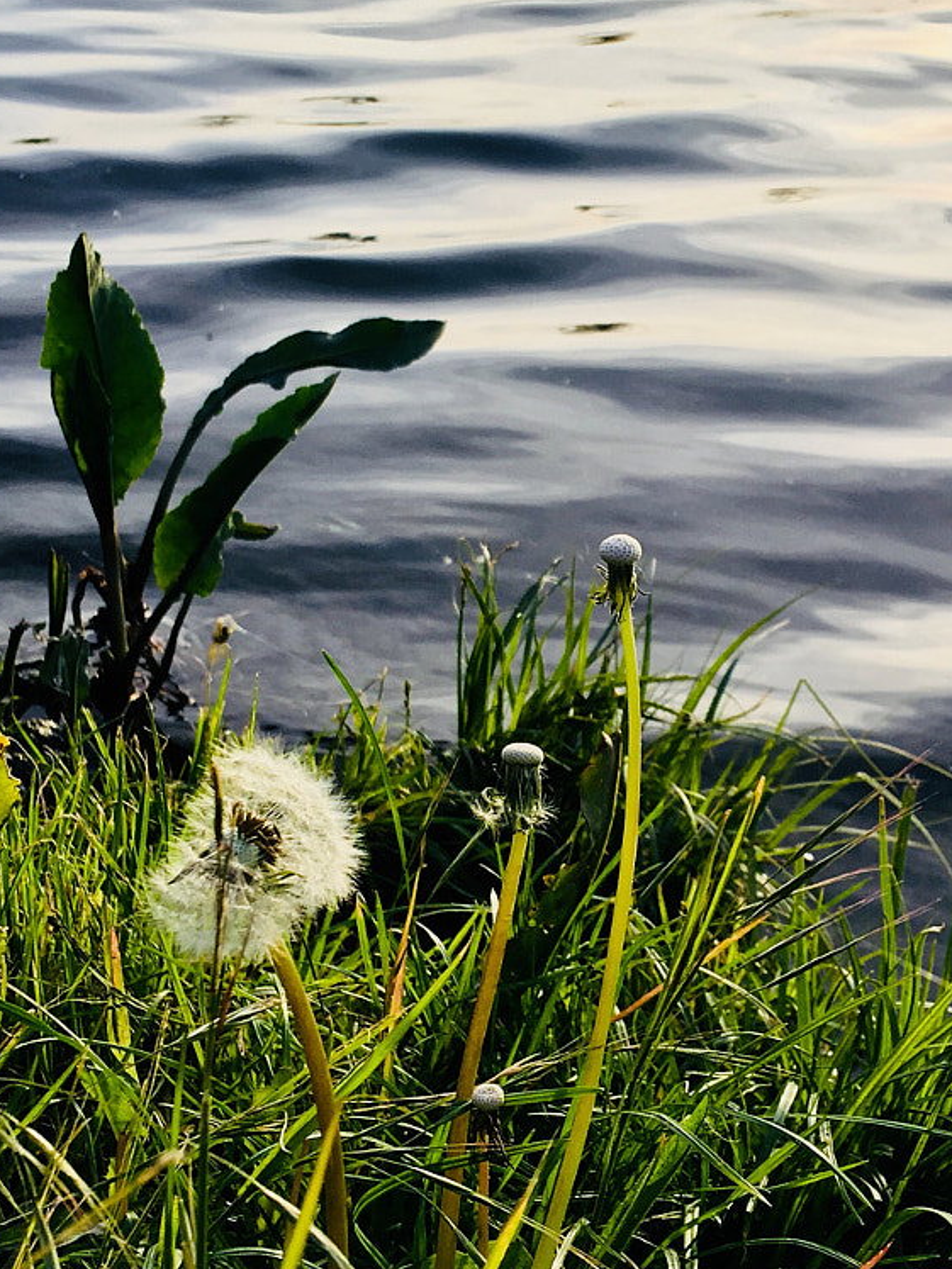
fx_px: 2273
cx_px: 562
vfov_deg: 31.1
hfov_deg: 23.6
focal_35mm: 62
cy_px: 536
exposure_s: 1/534
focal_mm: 4.15
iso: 25
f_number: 2.2
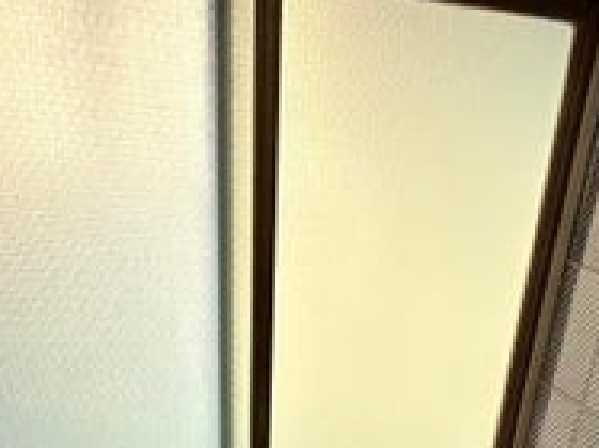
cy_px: 726
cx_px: 378
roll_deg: -7.9
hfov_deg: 39.4
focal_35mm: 48
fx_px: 830
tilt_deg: -39.2
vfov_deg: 22.7
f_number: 2.2
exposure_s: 1/40
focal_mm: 2.22
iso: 1000
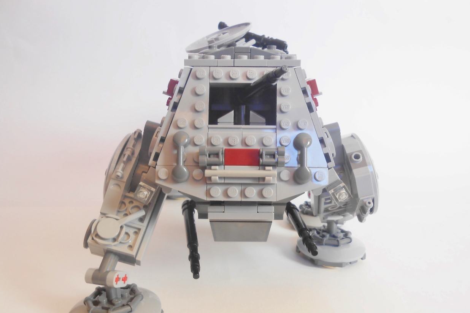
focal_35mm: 28
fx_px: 366
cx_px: 228
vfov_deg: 46.2
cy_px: 181
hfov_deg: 65.5
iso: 80
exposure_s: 1/30
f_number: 3.5
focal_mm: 4.6
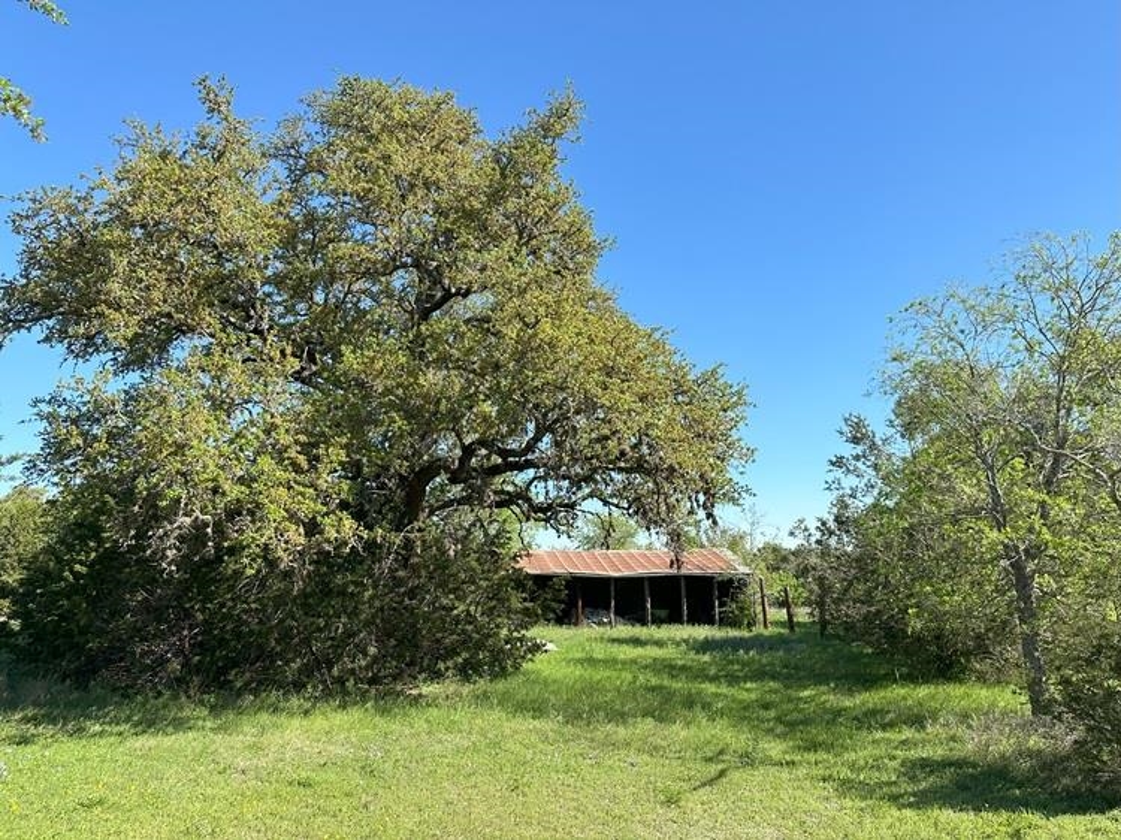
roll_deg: -0.5
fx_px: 777
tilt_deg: +9.9
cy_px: 420
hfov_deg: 71.6
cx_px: 560
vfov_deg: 56.8
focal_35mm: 24
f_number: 1.78
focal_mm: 6.86
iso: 80
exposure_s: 1/2155
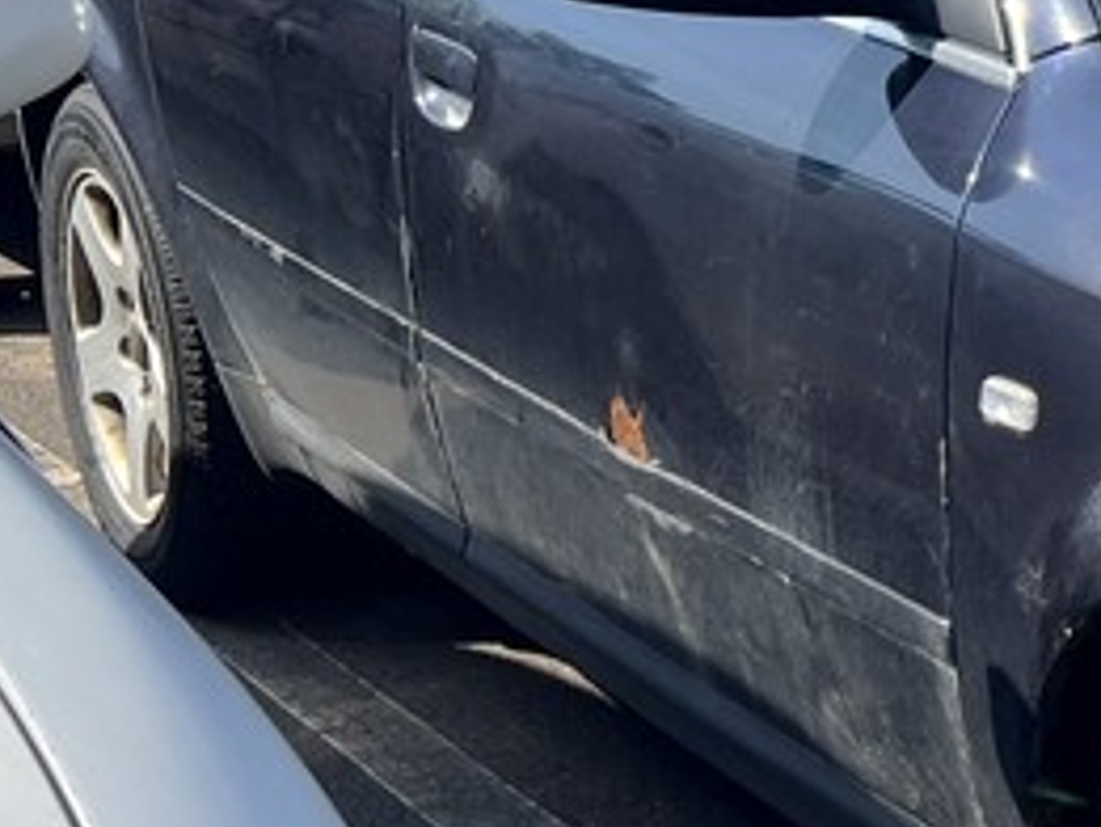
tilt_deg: -15.5
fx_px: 3246
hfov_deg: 16.1
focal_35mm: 102
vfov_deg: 14.5
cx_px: 2029
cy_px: 397
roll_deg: -0.8
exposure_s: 1/1808
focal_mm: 5.7
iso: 50
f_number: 1.5
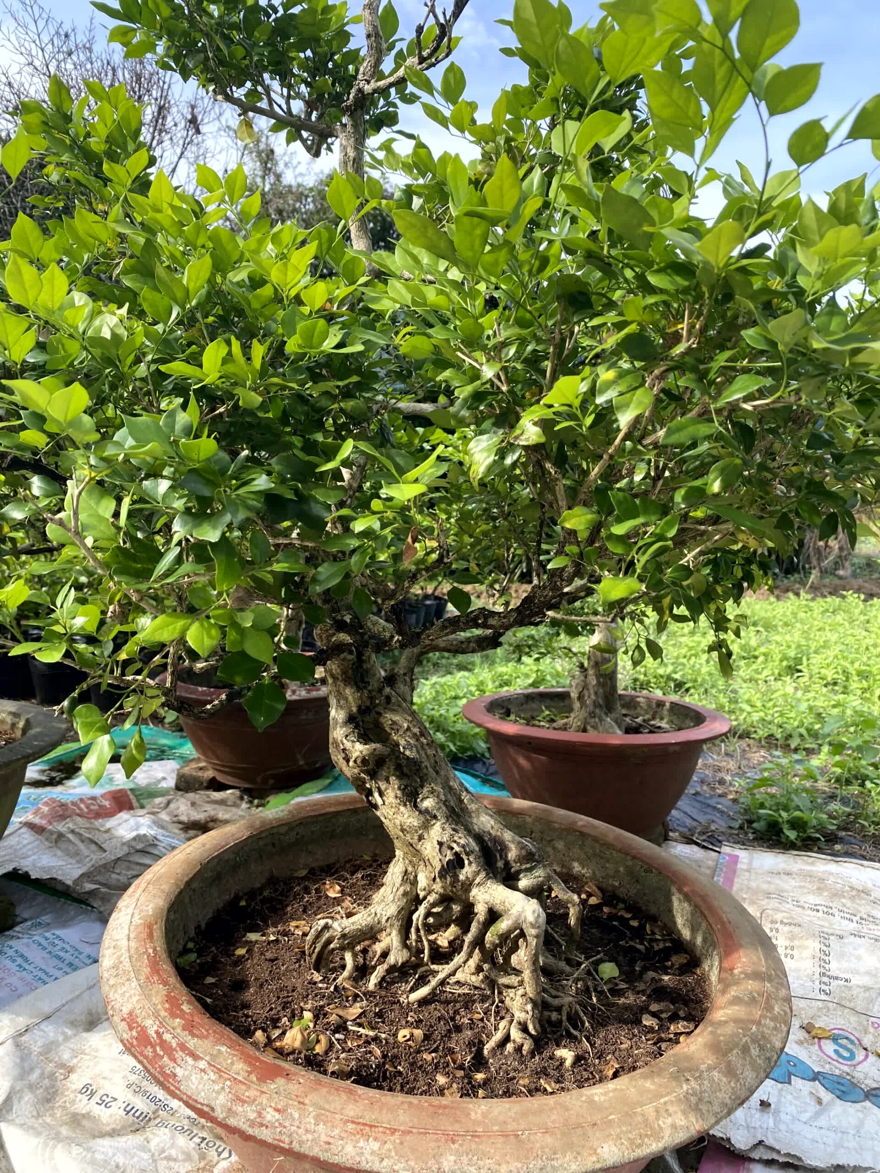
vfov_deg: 67.3
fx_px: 881
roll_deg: -2.2
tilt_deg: -6.1
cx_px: 440
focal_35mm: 26
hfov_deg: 53.1
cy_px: 586
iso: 32
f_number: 1.8
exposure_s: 1/673
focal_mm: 4.25
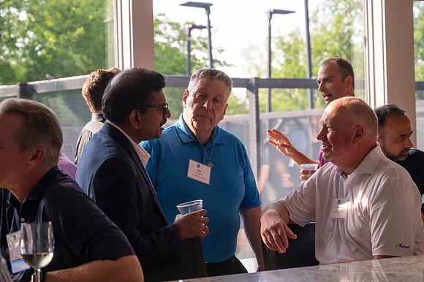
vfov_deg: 17.2
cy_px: 130
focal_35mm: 79
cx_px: 221
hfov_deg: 25.7
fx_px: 931
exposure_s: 1/800
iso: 640
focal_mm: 70
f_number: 4.5
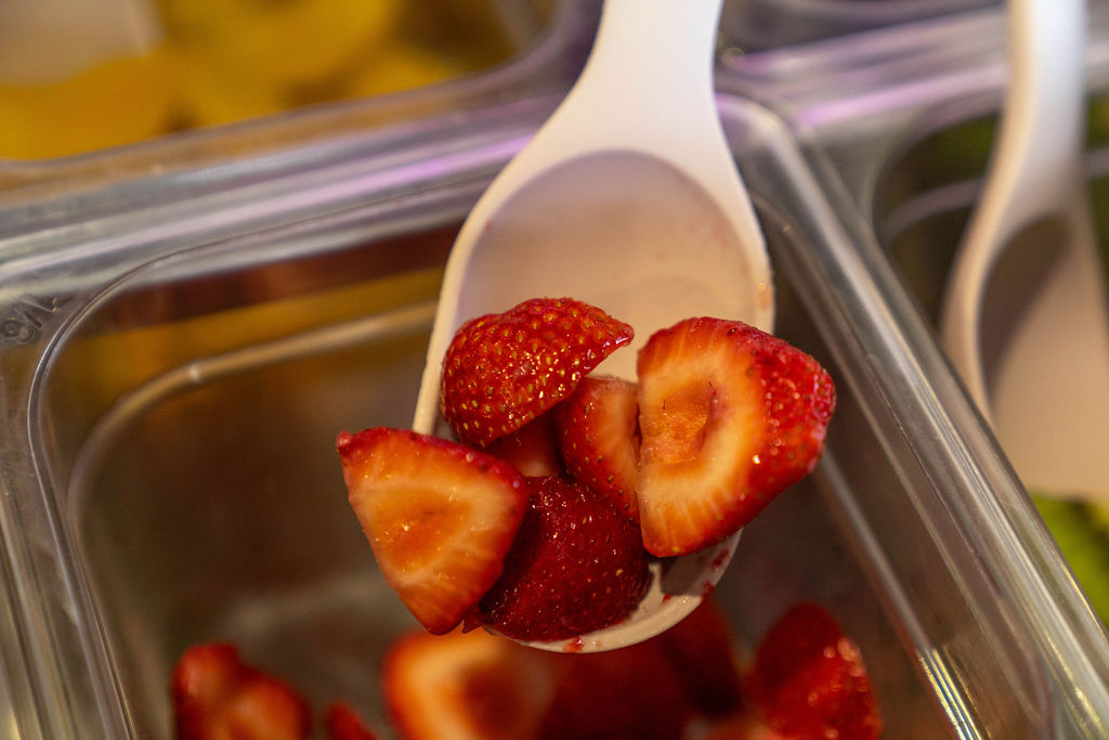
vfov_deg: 19.5
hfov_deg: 28.8
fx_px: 2157
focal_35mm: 70
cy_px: 370
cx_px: 554
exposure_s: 1/400
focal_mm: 70
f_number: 2.8
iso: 500
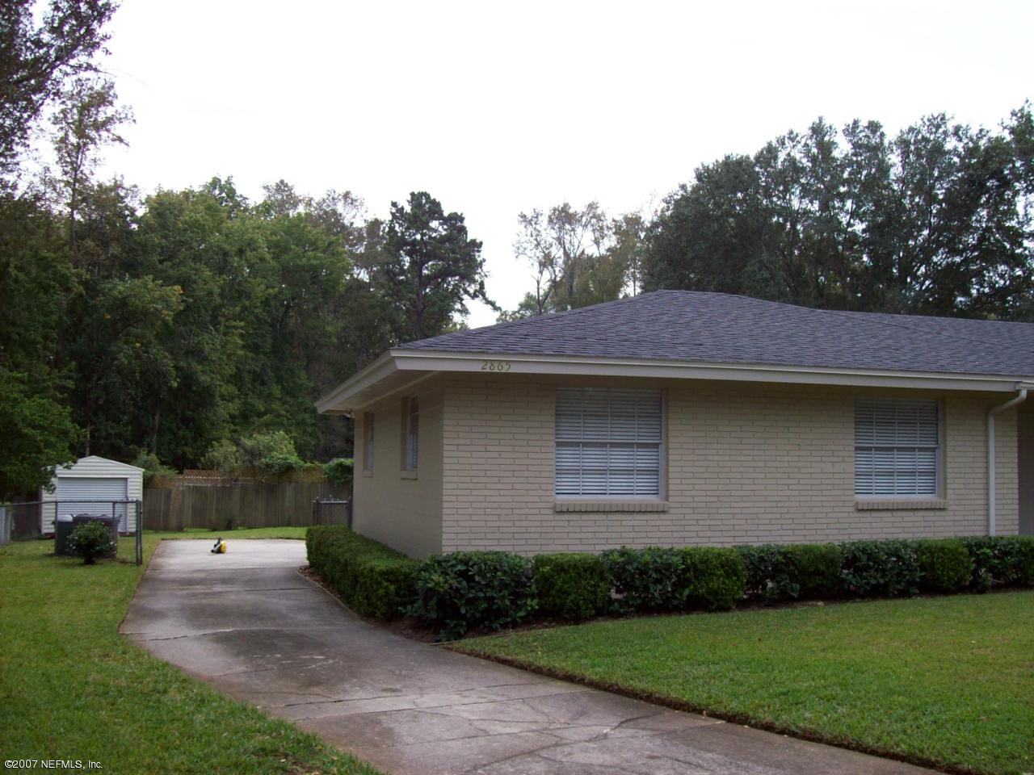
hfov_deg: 51.4
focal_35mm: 36
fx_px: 1075
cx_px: 517
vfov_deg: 39.7
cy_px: 388
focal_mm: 6
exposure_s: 1/415
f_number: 2.7
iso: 80
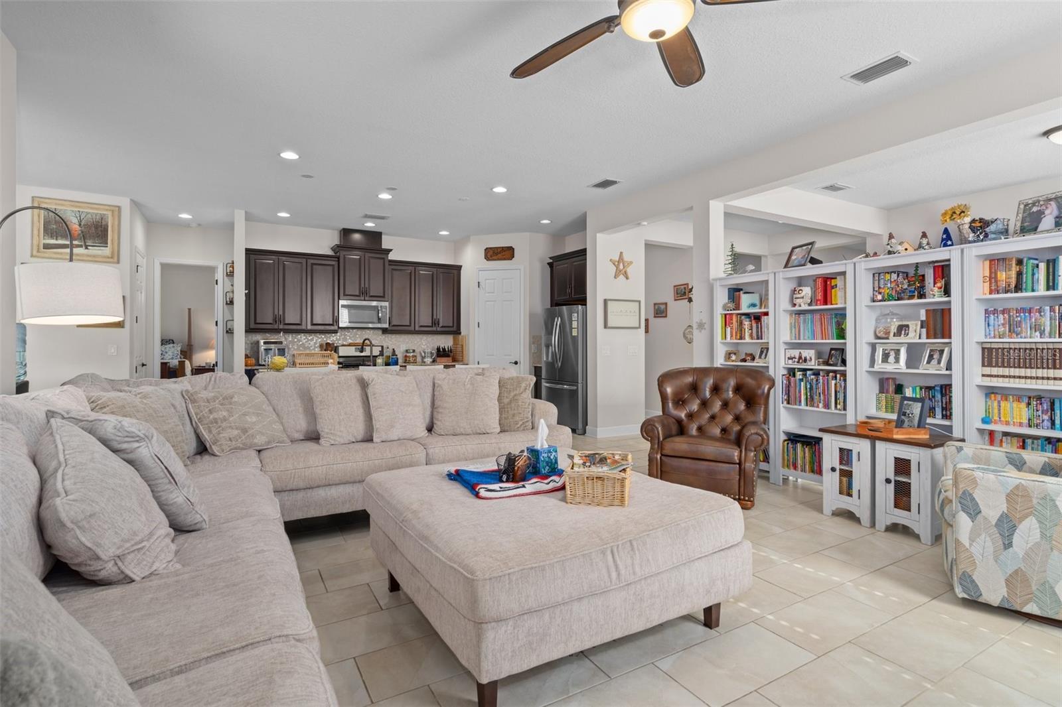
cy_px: 354
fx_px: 501
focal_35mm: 17
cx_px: 531
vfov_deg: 70.4
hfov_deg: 93.3
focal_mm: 17
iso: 320
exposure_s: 1/4
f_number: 8
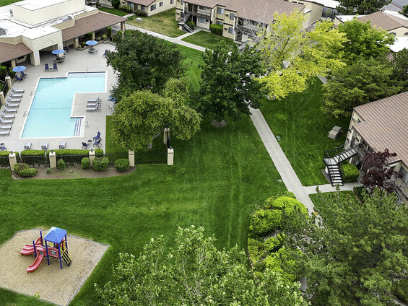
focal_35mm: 34
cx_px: 138
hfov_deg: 53.0
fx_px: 401
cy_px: 118
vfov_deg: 41.5
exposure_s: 1/640
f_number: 2.8
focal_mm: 12.29
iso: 120
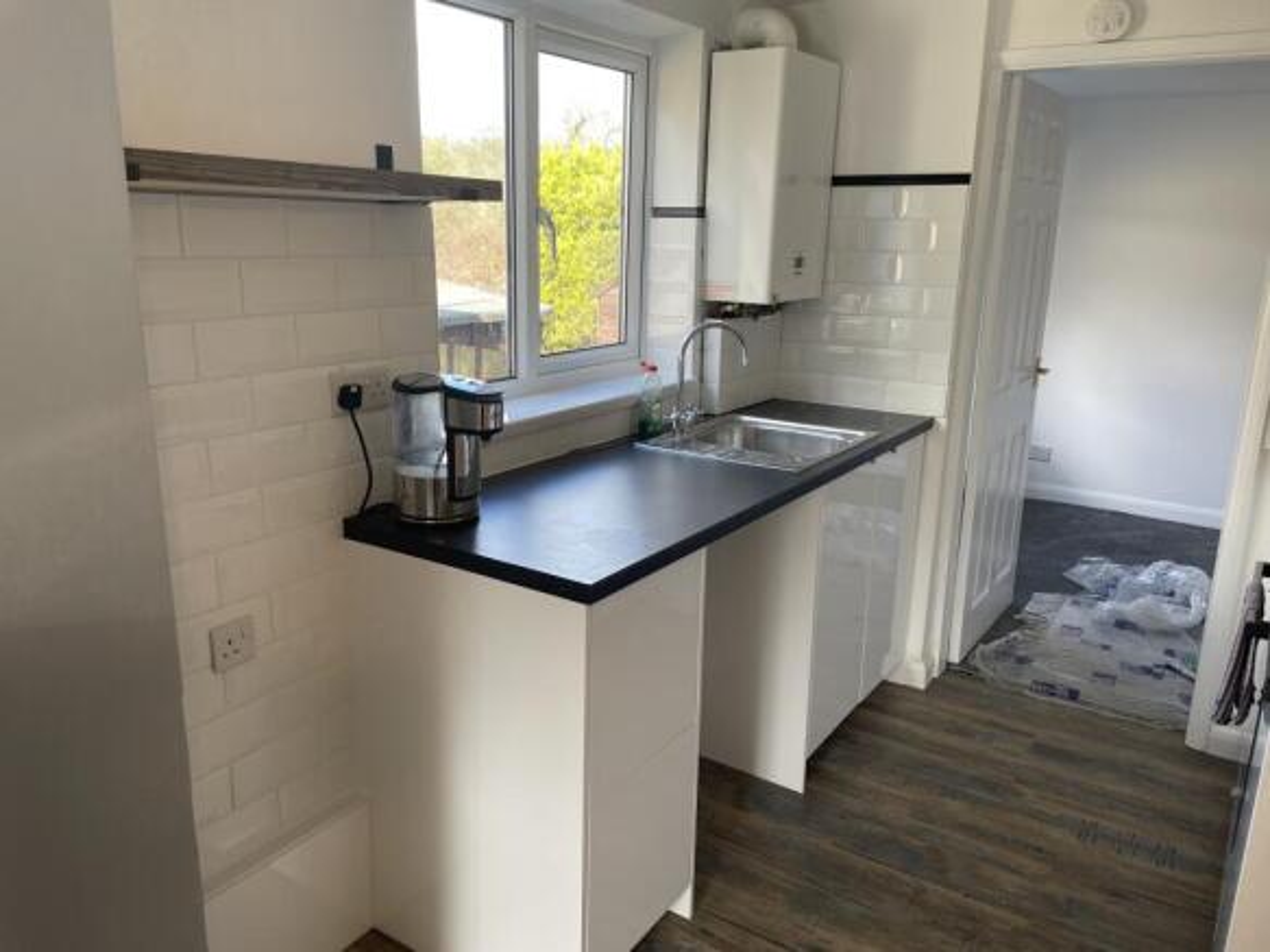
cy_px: 476
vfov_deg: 53.0
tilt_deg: -15.2
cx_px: 635
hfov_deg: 67.3
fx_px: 954
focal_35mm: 26
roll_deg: -0.1
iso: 32
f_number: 1.6
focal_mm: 4.2
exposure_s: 1/100
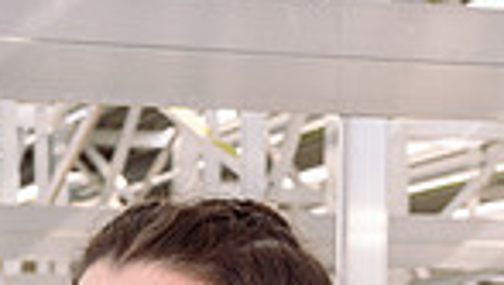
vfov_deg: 7.9
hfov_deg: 15.2
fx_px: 1886
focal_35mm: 141
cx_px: 134
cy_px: 707
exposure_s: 1/250
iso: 640
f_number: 8
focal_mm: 44
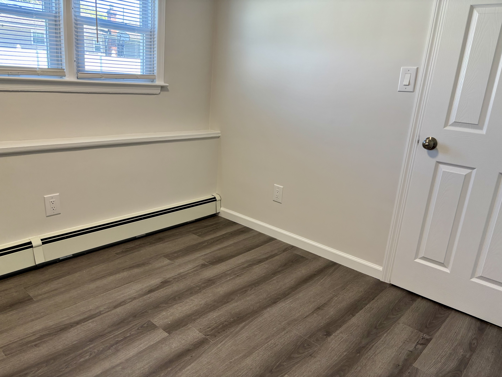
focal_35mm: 26
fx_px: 377
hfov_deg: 67.3
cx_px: 251
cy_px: 188
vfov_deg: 53.1
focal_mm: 5.96
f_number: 1.6
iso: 125
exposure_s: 1/120
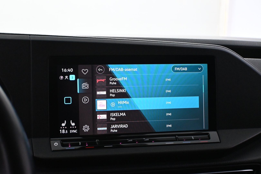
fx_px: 353
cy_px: 87
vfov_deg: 27.7
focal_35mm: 49
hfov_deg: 40.5
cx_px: 130
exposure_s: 1/60
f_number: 5
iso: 4000
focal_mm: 32.5
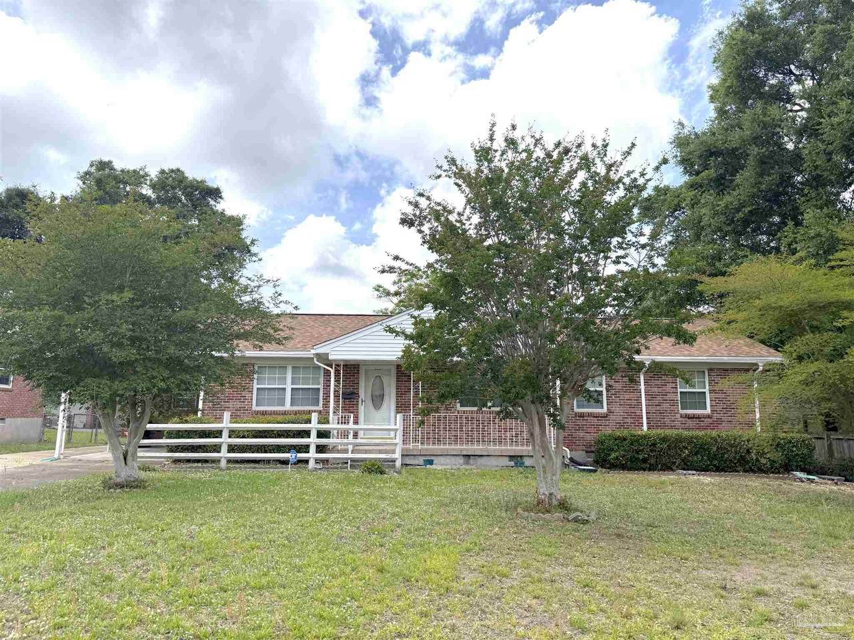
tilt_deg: +8.7
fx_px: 592
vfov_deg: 56.8
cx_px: 427
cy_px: 320
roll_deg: -1.0
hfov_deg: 71.6
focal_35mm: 24
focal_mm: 6.76
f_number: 1.78
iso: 80
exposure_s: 1/5319
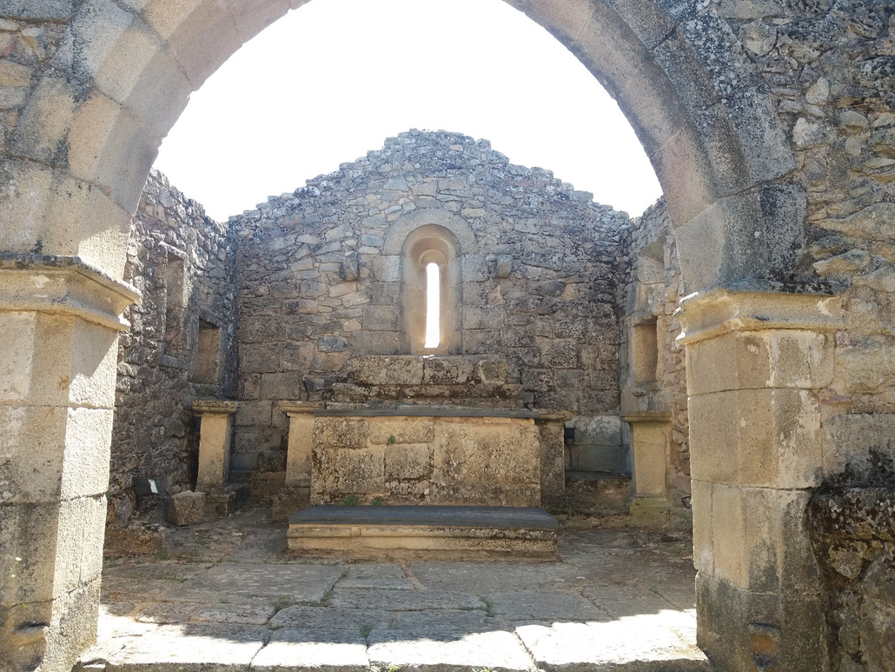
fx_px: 750
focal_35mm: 29
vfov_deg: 48.2
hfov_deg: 61.6
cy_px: 333
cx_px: 447
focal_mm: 3.7
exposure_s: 1/342
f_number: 1.9
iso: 64
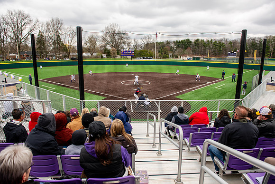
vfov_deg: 53.2
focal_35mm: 24
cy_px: 92
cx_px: 138
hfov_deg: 73.7
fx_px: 183
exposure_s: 1/1250
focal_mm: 24
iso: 400
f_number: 4.5
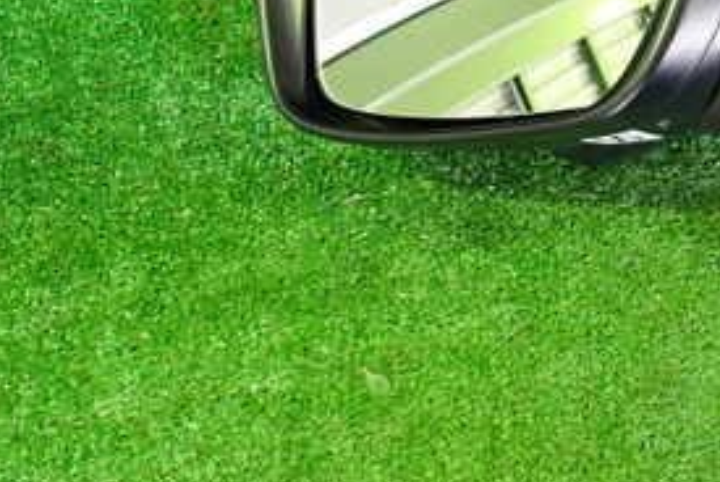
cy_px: 42
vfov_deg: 19.7
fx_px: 1361
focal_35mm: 68
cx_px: 754
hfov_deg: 27.5
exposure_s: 1/30
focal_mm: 5.4
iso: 640
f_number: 2.3
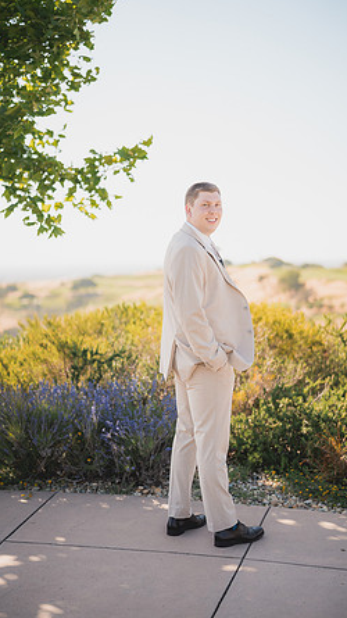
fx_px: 868
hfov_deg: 22.6
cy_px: 310
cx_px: 182
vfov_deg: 39.2
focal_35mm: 53
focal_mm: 50
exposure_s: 1/2000
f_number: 1.4
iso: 125
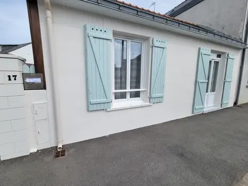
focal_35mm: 13
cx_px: 124
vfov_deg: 90.0
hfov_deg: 106.2
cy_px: 93
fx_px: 93
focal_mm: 2.2
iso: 50
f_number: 2.2
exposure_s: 1/1714
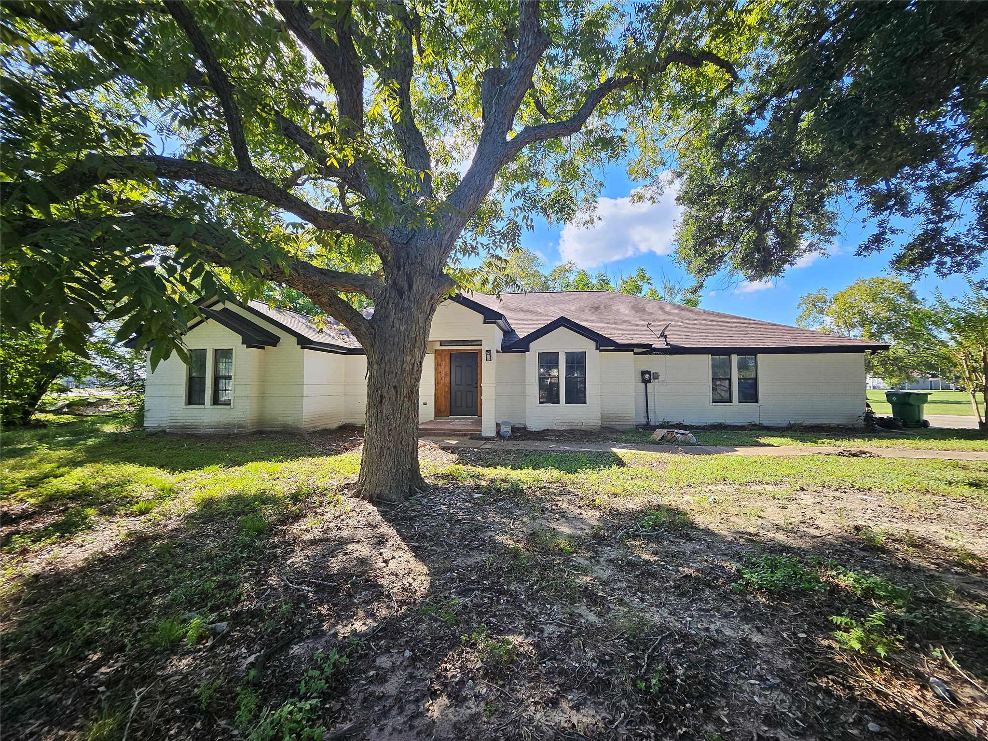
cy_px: 370
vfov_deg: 89.9
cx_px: 494
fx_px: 371
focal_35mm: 13
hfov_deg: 106.2
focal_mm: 1.74
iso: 32
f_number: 2.2
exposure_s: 1/255
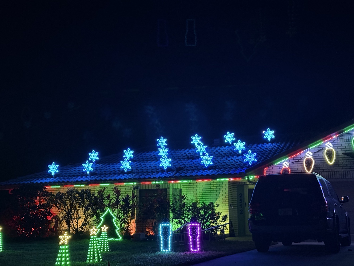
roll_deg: +0.0
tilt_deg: +10.7
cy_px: 133
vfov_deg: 30.3
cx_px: 177
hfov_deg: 39.7
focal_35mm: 48
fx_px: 491
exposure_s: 1/22
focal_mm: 6.76
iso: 800
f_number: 1.78
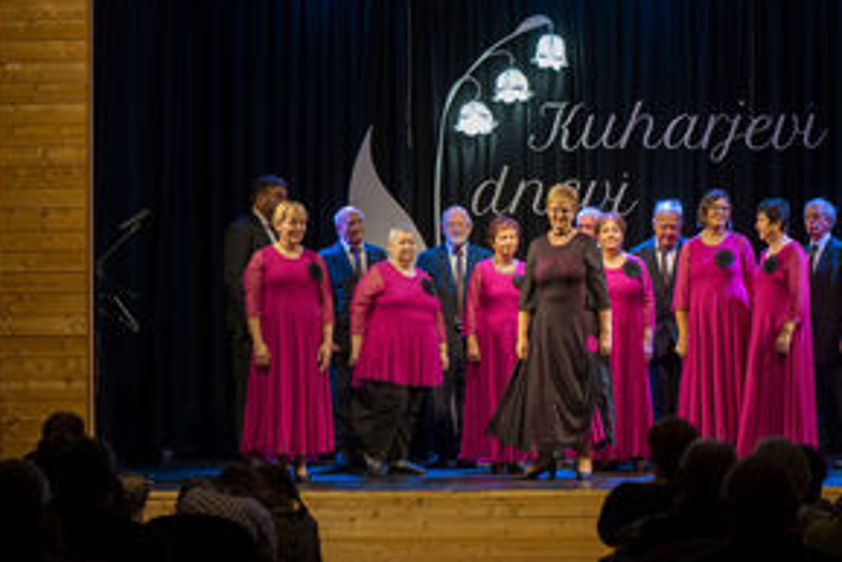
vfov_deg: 12.6
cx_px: 600
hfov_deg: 18.7
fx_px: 2551
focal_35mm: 109
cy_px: 259
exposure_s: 1/250
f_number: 2.8
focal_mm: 70
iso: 1600
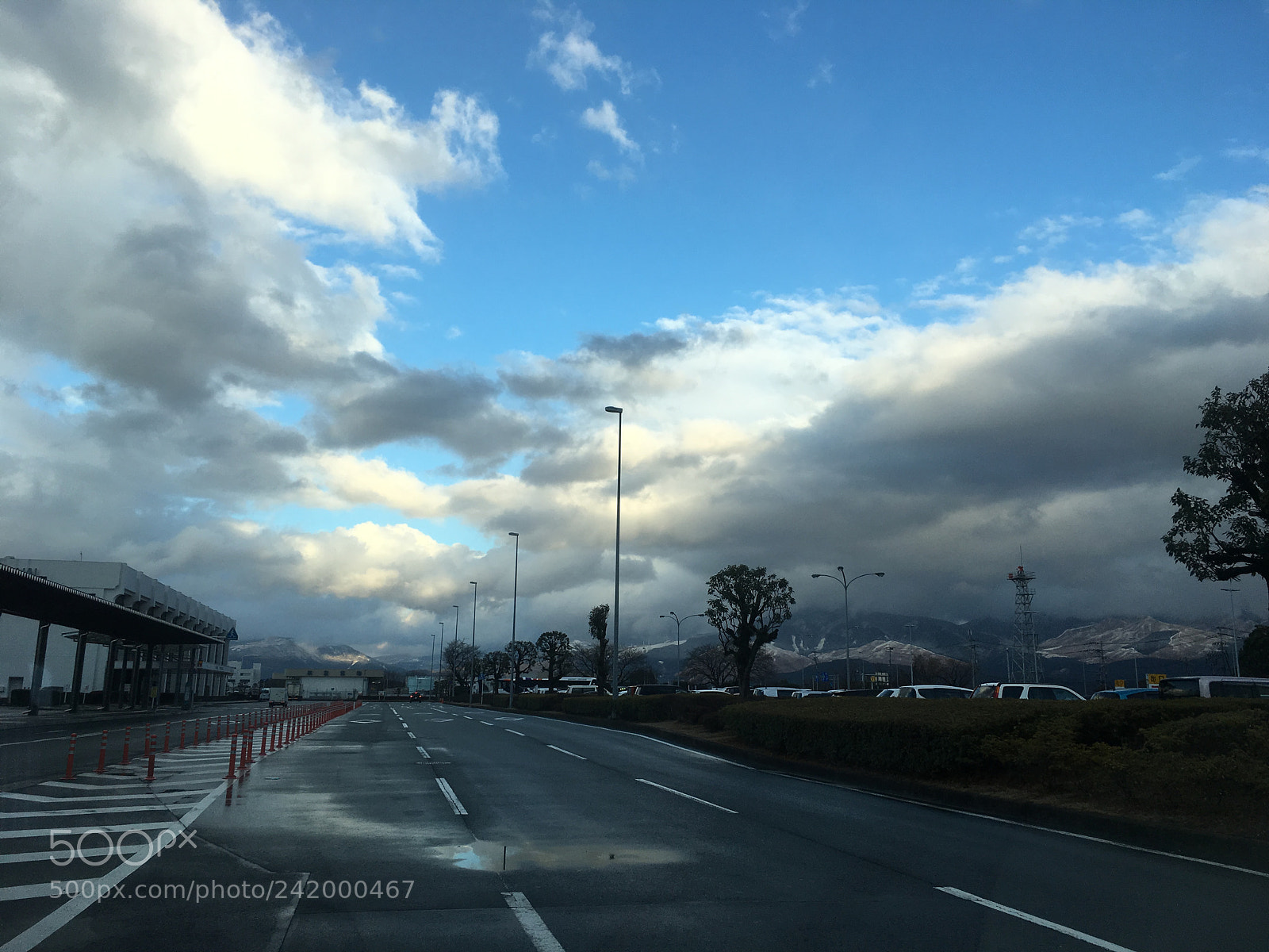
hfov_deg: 61.7
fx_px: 1063
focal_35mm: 29
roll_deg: -0.8
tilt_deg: +11.9
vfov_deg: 48.2
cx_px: 634
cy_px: 476
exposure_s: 1/553
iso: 25
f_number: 2.2
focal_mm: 4.15
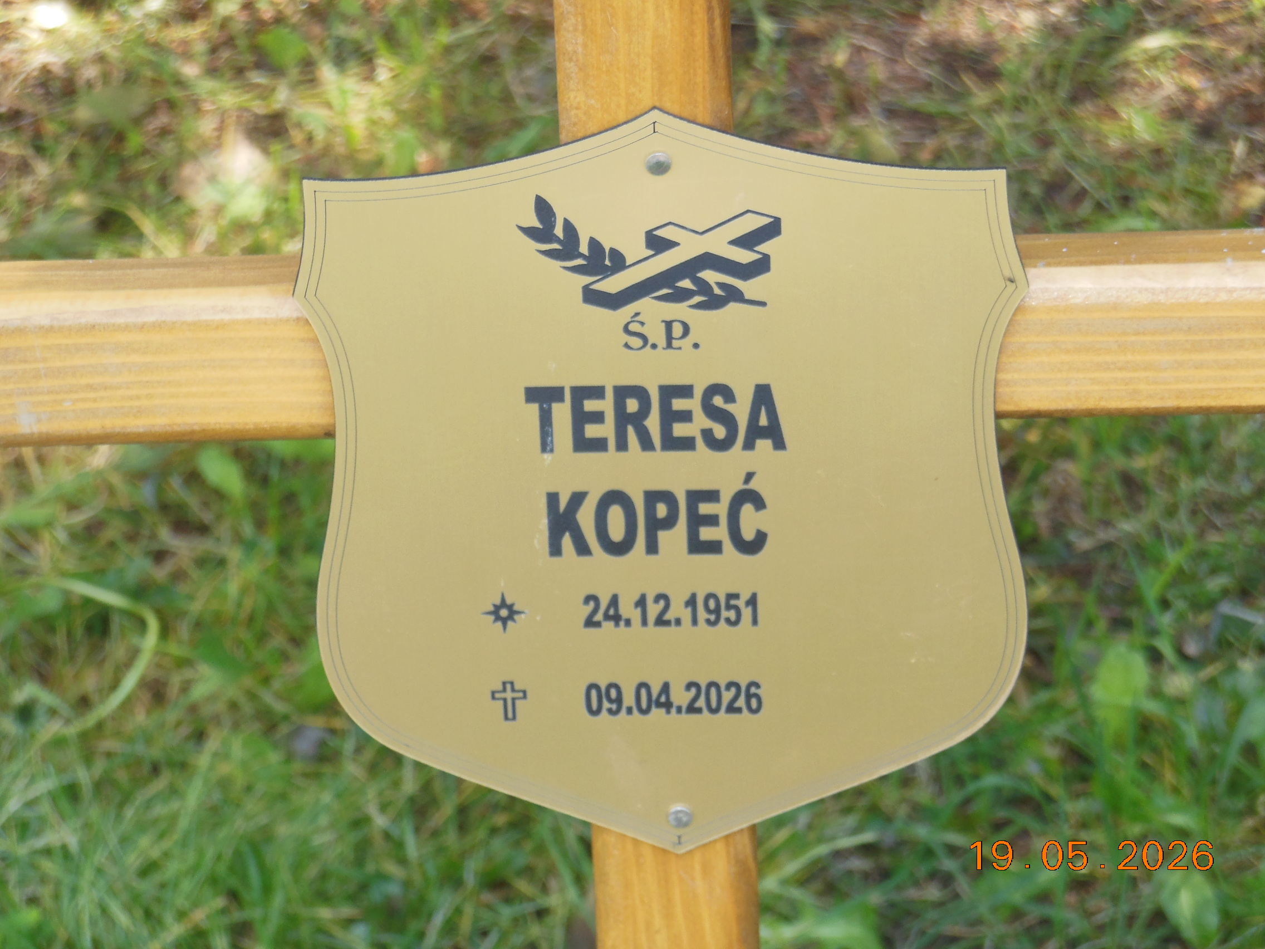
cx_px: 632
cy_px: 474
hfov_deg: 13.5
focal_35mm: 146
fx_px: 5335
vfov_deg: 10.2
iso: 200
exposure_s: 1/60
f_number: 5.2
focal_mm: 26.1
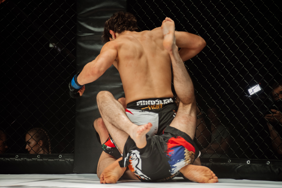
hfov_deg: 15.1
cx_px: 141
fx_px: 1066
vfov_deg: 10.1
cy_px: 94
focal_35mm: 136
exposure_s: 1/640
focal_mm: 135
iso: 2000
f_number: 4
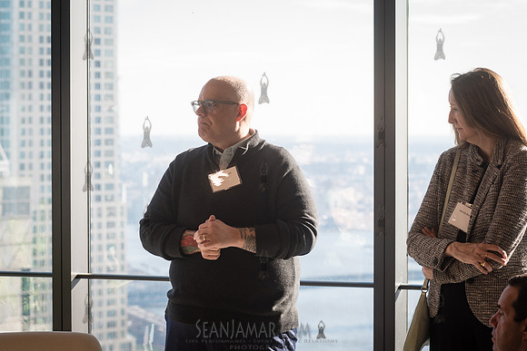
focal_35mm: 118
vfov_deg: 11.6
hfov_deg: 17.3
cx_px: 218
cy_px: 181
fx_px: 1733
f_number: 5.6
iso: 500
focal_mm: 100
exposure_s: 1/400
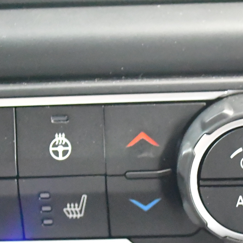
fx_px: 1025
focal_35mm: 129
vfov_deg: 13.4
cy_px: 202
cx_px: 200
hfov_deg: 13.4
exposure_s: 1/40
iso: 14400
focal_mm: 32
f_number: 4.8
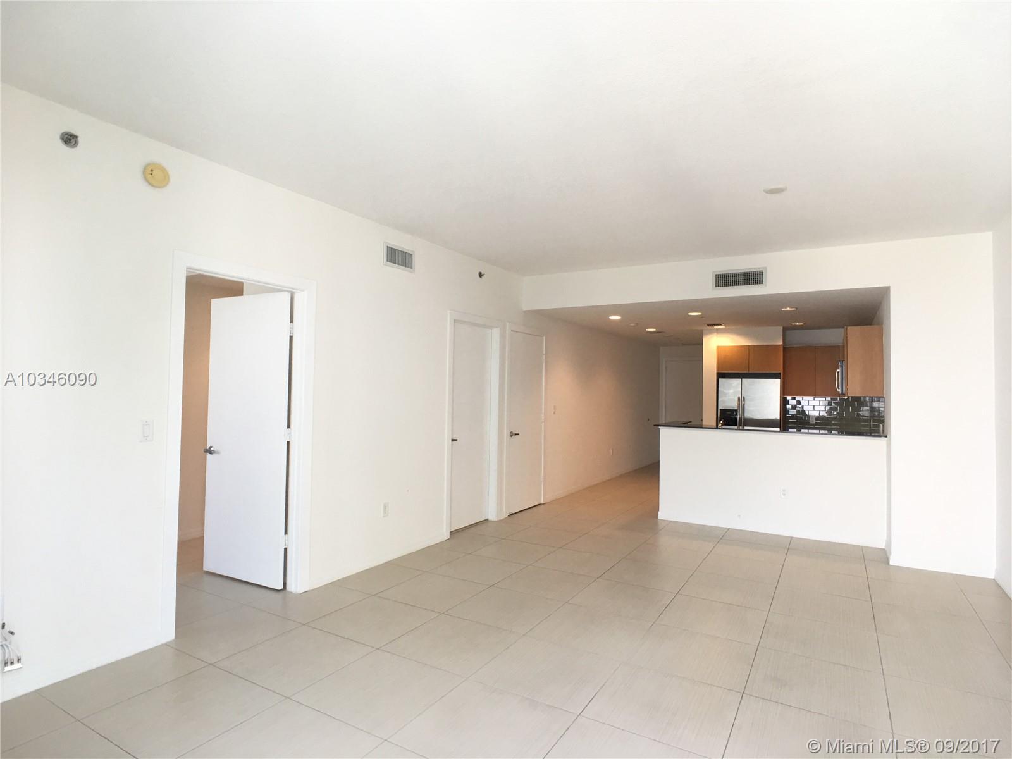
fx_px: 848
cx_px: 506
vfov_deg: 48.2
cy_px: 380
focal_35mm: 29
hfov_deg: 61.7
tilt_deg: +2.3
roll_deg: -1.6
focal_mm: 4.15
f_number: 2.2
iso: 25
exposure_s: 1/40
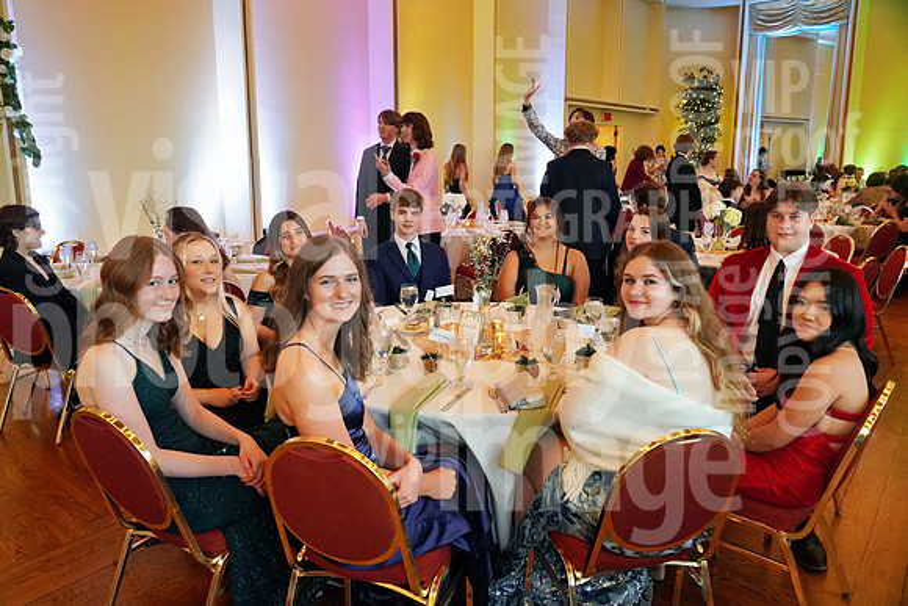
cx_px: 454
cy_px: 303
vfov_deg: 45.7
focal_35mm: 28
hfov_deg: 64.5
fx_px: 719
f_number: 5.6
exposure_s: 1/50
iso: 3200
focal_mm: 19
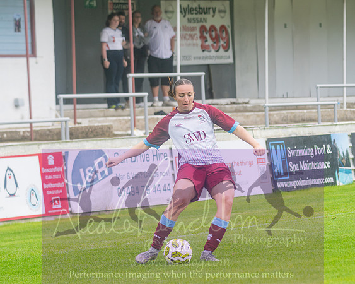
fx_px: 2529
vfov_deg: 6.4
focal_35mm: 241
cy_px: 132
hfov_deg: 8.0
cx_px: 184
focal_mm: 120
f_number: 2.8
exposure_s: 1/1600
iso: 450
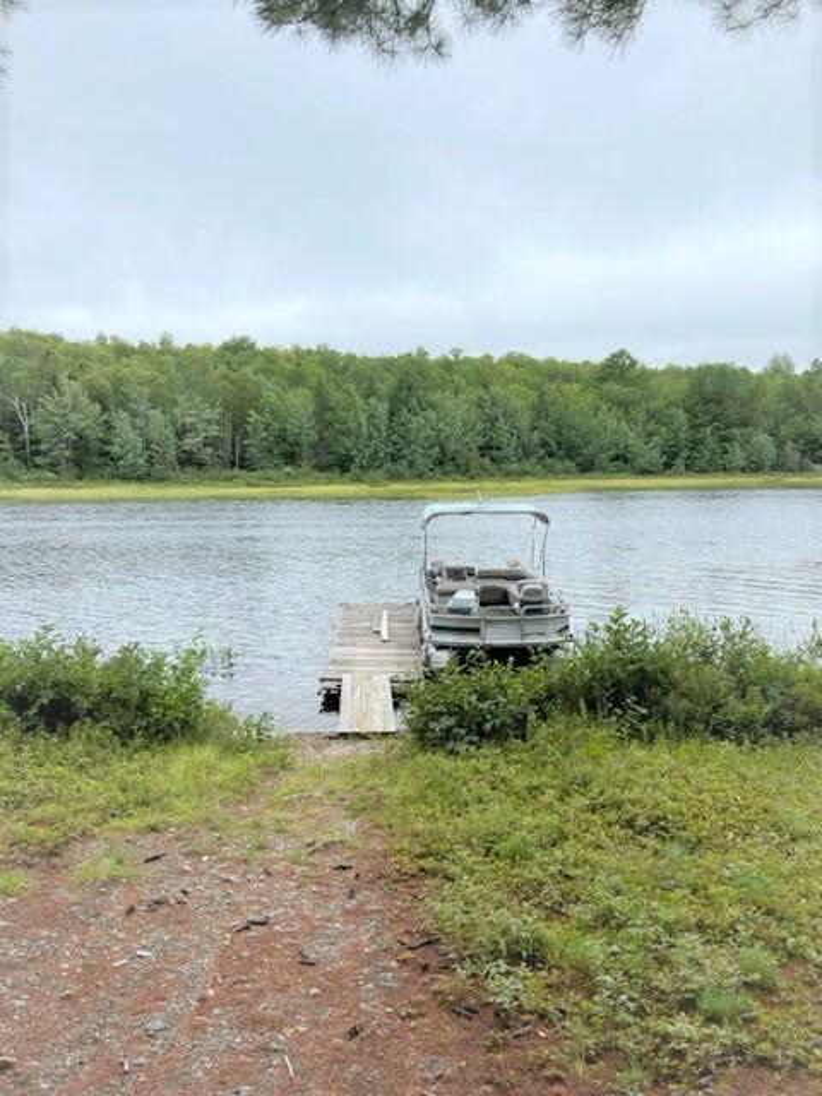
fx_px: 823
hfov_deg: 53.1
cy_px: 548
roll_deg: +0.0
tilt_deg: -5.9
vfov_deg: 67.3
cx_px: 411
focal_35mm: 26
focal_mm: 5.7
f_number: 1.5
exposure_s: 1/2762
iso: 50
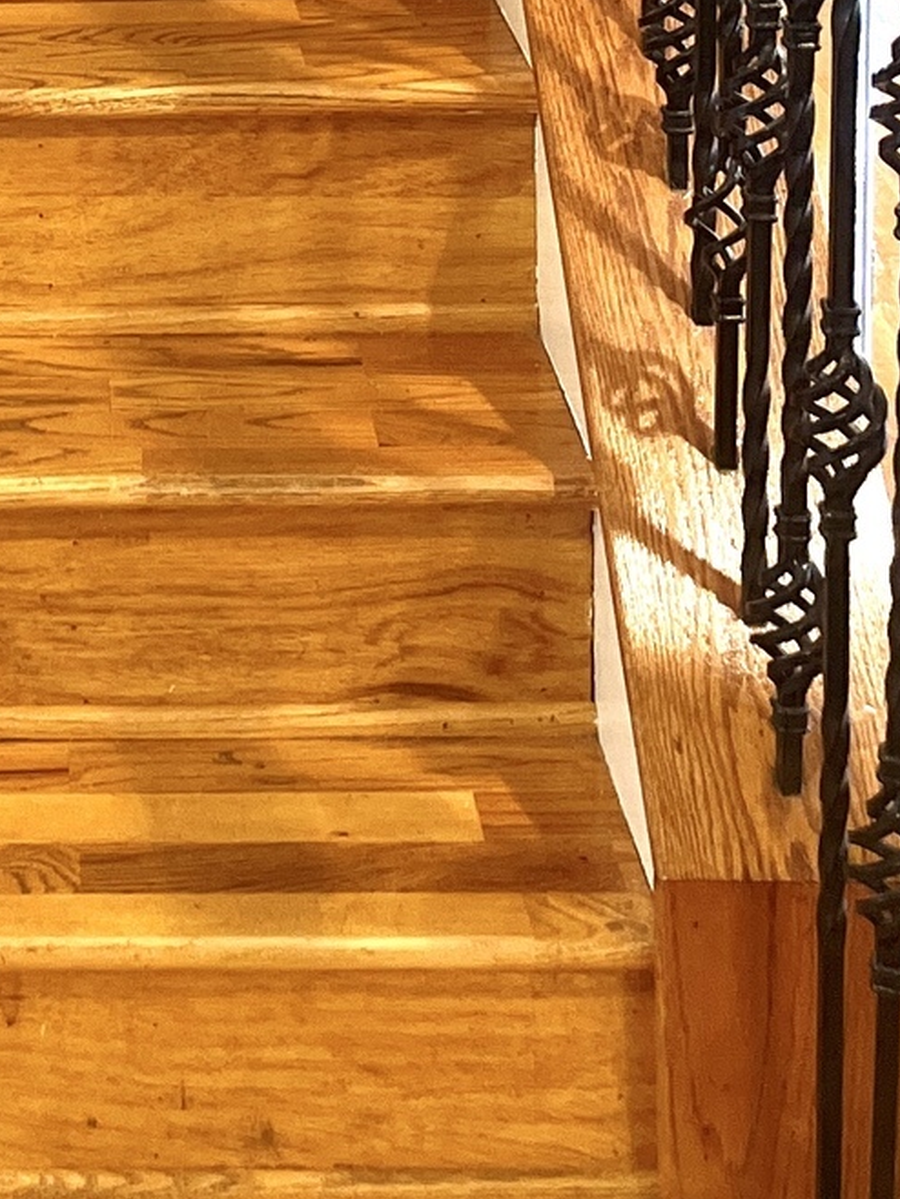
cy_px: -428
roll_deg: +2.9
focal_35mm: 91
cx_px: -199
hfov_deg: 15.6
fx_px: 3153
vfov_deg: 19.6
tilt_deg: -7.2
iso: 250
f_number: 1.6
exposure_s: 1/60
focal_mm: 5.1
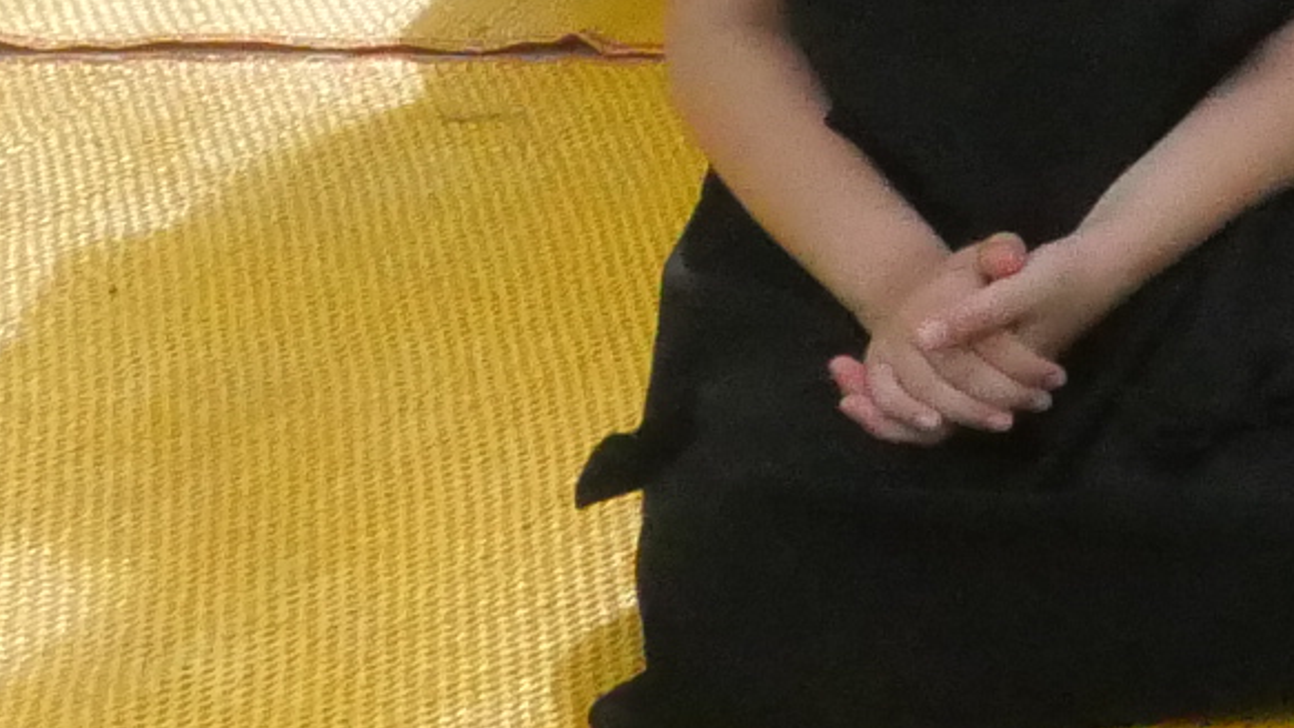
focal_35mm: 207
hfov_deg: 8.8
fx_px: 7103
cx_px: 3660
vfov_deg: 5.7
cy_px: -766
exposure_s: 1/1000
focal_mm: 15
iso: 3200
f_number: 11
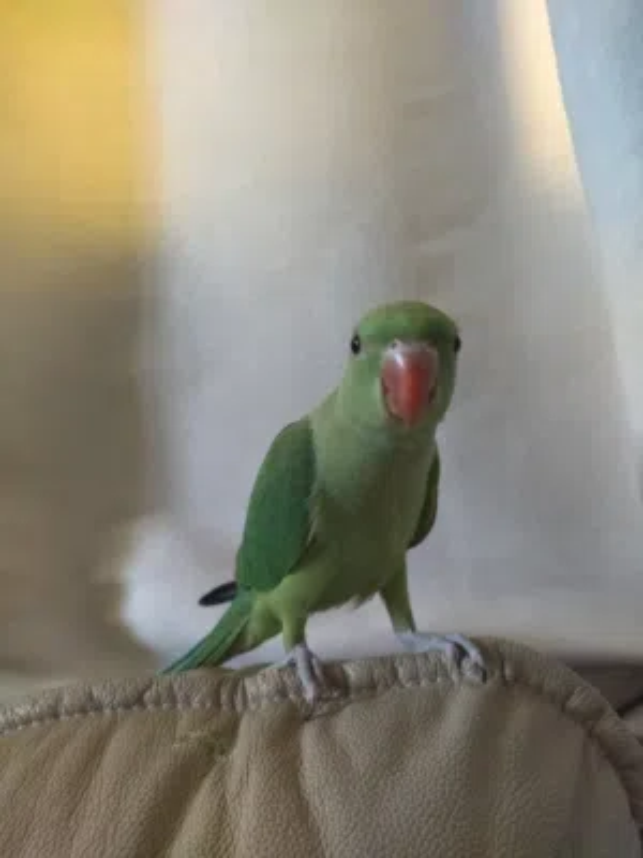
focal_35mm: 27
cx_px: 322
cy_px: 429
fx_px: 669
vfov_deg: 65.3
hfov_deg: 51.4
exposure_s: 1/33
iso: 250
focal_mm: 4.74
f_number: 1.79
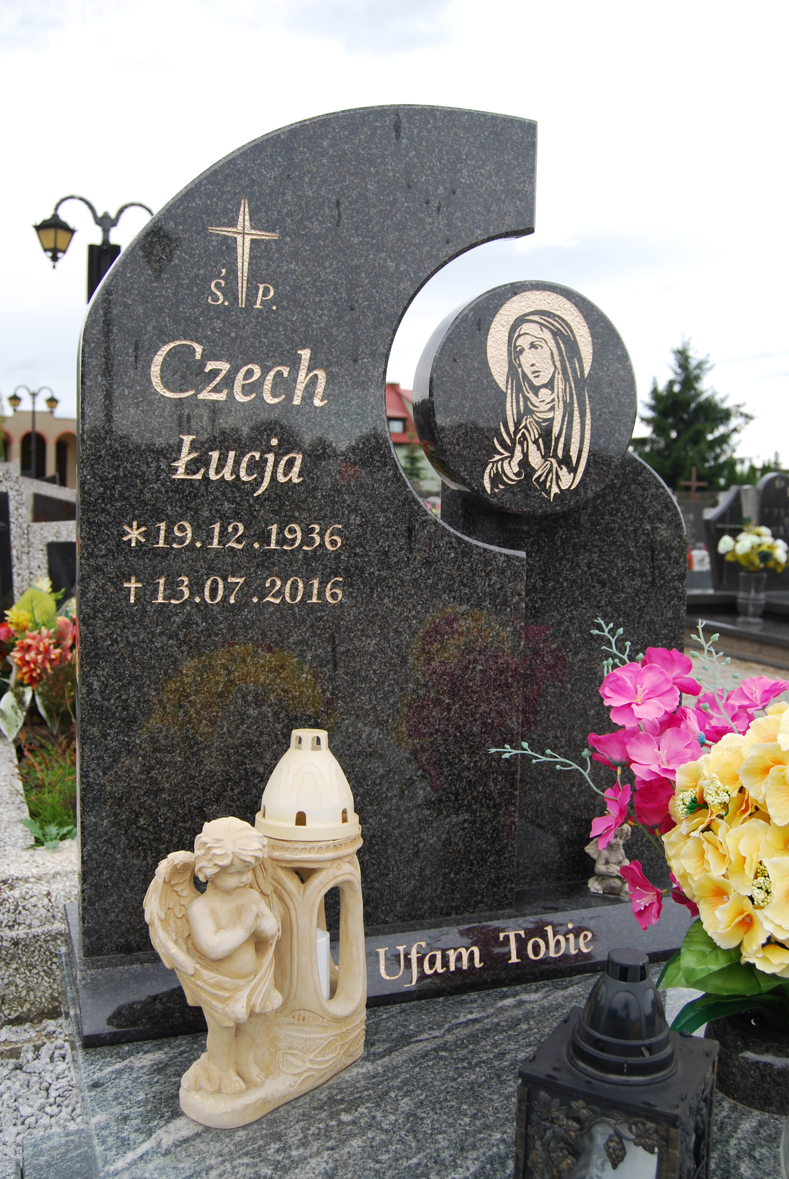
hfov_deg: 40.1
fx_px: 1082
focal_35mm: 33
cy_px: 590
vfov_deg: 57.2
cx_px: 394
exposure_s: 1/125
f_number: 5.6
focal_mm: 22
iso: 160
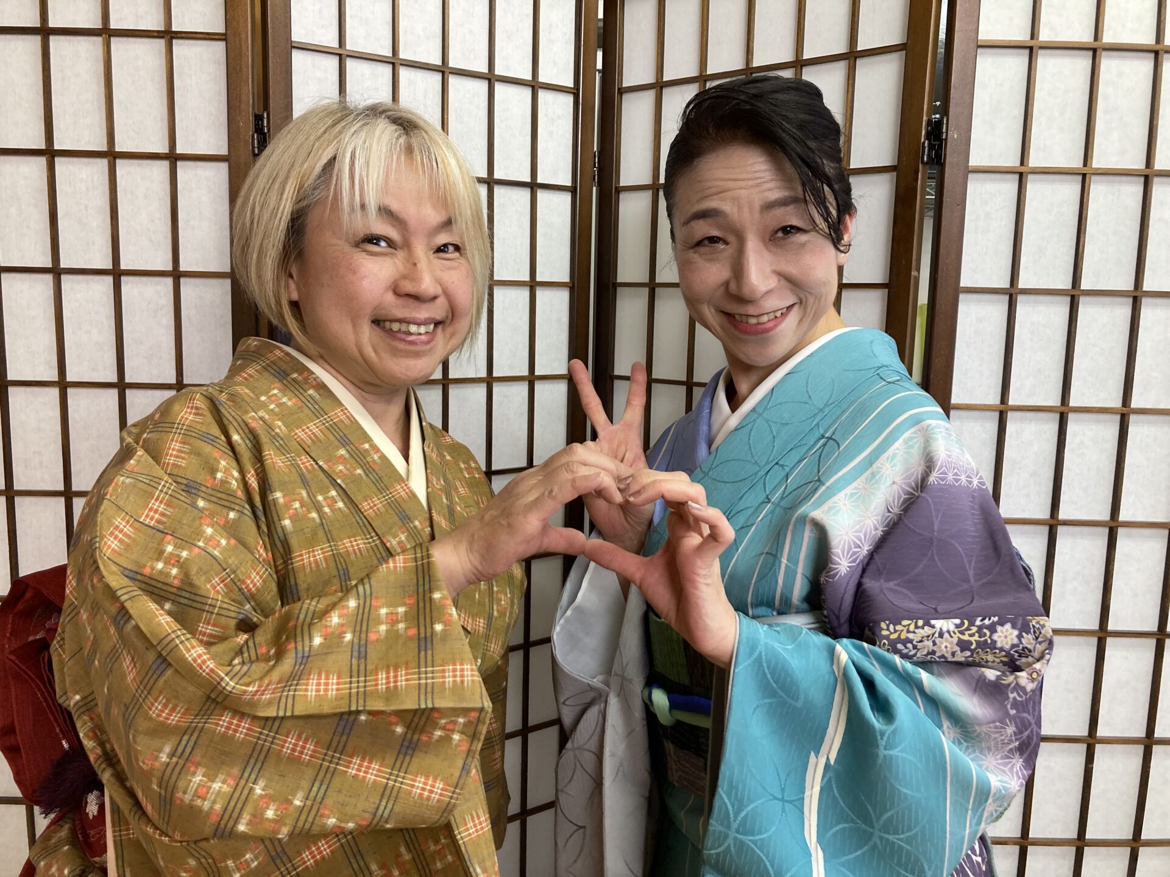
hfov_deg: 63.4
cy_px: 438
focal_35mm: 28
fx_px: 946
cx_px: 585
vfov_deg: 49.7
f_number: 1.8
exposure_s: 1/50
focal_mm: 3.99
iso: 100
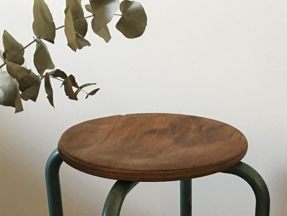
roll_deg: -2.1
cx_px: 227
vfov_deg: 19.9
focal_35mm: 70
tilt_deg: -27.8
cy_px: 252
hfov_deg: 27.3
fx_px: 580
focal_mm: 4.15
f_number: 2.2
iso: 250
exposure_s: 1/33
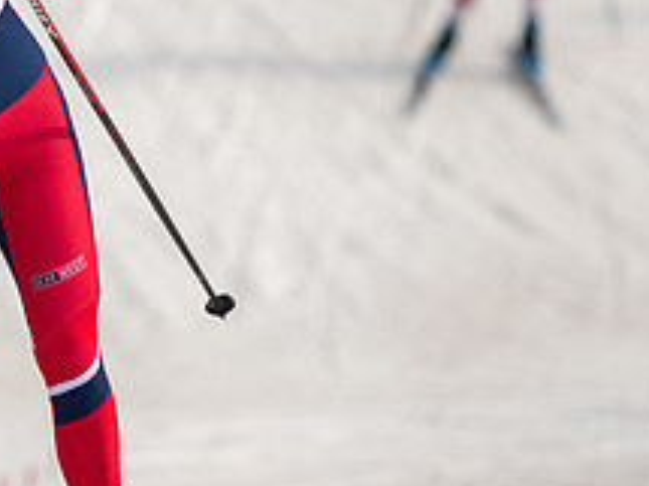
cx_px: -213
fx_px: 27095
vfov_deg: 1.0
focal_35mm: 1446
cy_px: 246
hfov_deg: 1.4
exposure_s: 1/3200
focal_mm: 300
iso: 400
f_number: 5
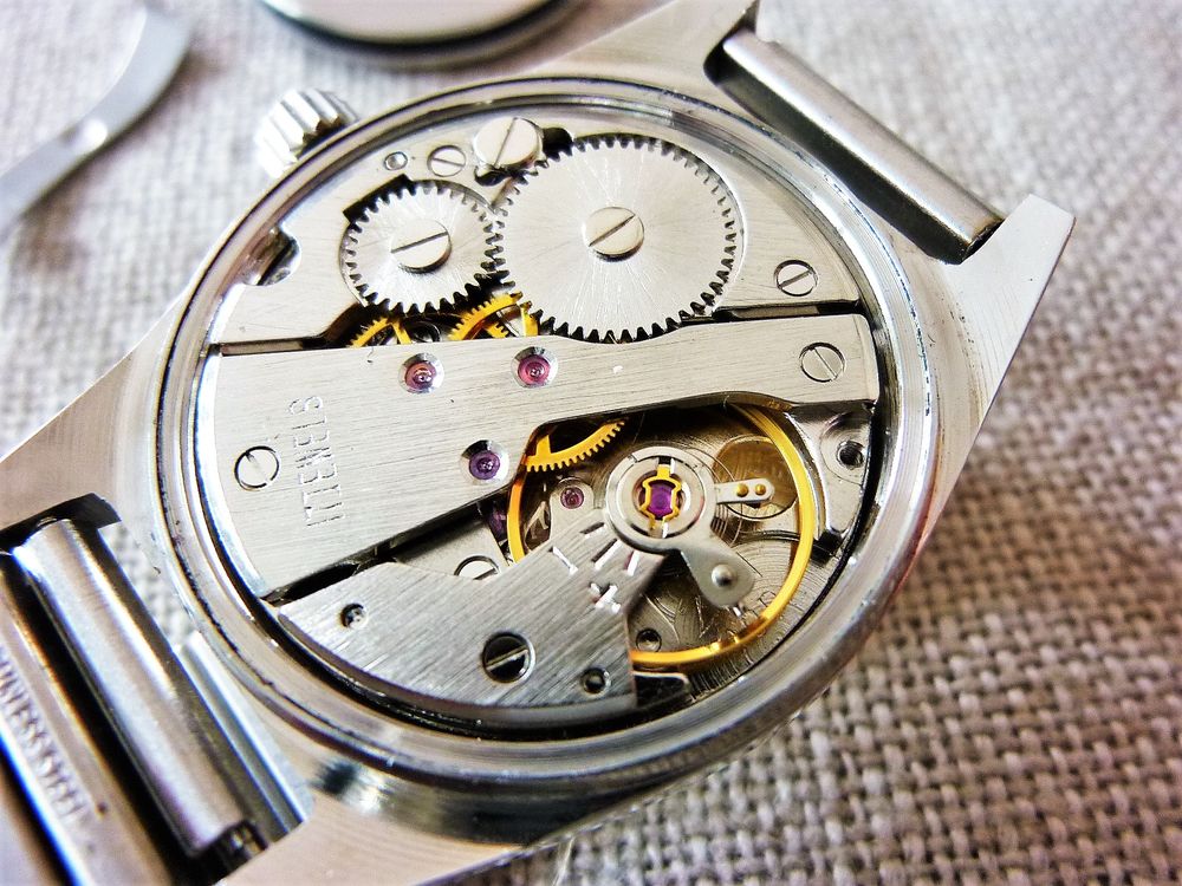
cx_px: 591
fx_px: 854
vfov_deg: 54.9
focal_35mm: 25
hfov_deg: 69.4
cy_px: 443
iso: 200
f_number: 3.3
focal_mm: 4.5
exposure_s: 1/30
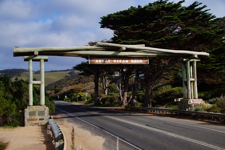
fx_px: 244
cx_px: 112
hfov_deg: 49.6
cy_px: 75
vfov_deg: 34.2
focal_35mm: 39
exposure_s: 1/160
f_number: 8
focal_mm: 26
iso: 100
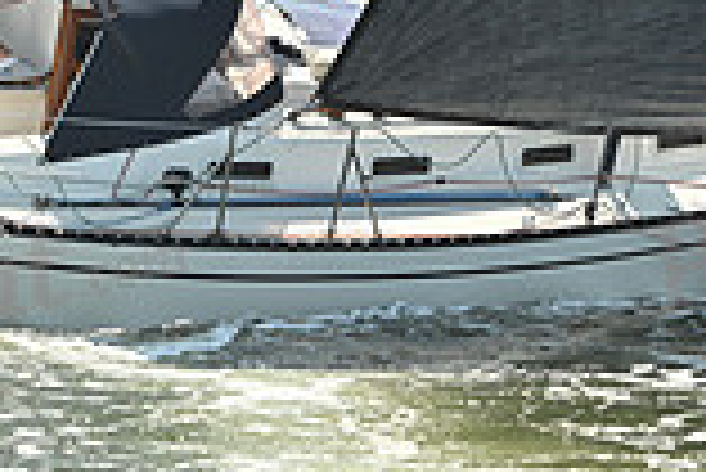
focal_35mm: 258
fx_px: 5064
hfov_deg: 8.0
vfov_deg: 5.3
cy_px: 25
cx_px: 423
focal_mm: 70
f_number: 6.3
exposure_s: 1/1250
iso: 320
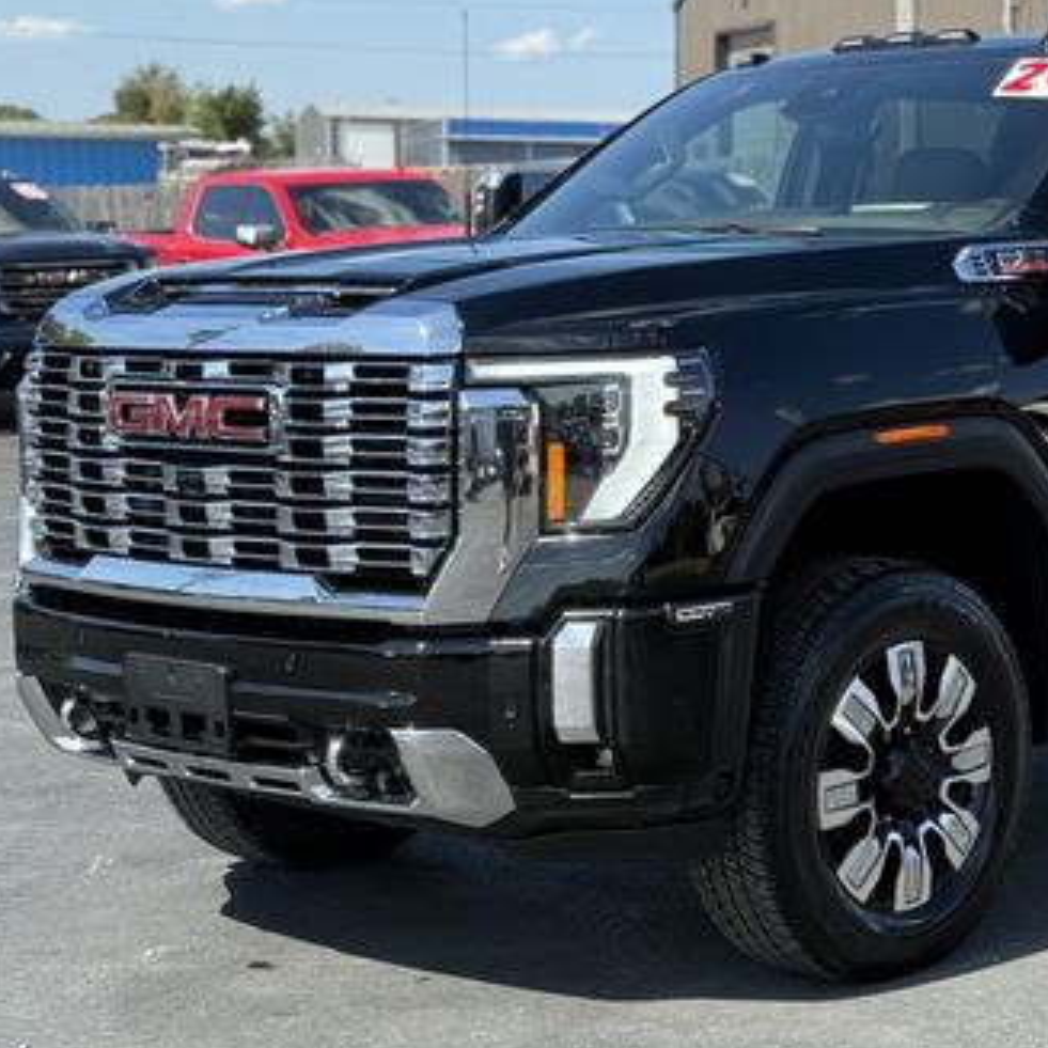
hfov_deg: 20.5
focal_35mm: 83
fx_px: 2843
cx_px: 904
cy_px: 474
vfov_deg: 20.9
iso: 64
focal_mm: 6.76
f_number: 1.78
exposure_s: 1/1754
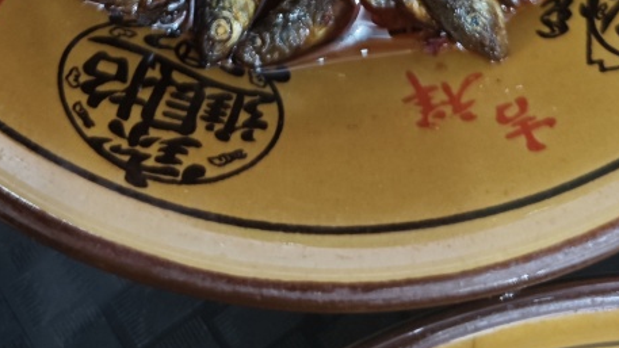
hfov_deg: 34.3
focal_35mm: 61
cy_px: -266
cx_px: 291
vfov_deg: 16.6
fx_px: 1001
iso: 320
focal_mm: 5.84
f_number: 1.6
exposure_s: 1/50
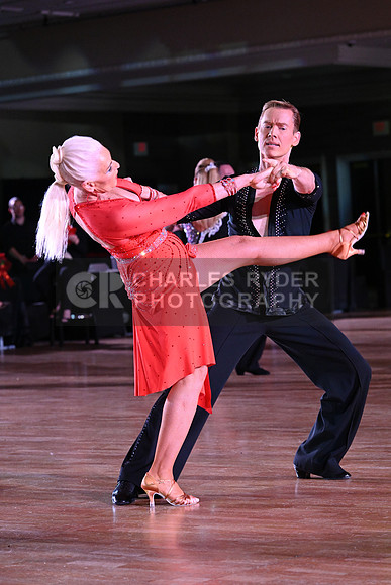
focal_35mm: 120
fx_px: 1954
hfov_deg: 11.4
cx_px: 196
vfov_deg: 17.1
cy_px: 292
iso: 5000
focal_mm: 120
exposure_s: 1/320
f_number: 5.6
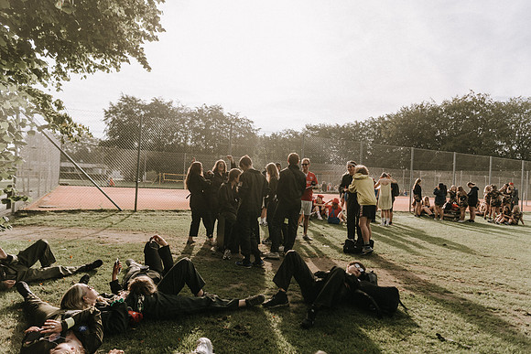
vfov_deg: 53.2
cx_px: 266
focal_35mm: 24
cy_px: 177
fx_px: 354
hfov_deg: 73.7
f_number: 2.8
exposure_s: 1/2000
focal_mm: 24
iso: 100
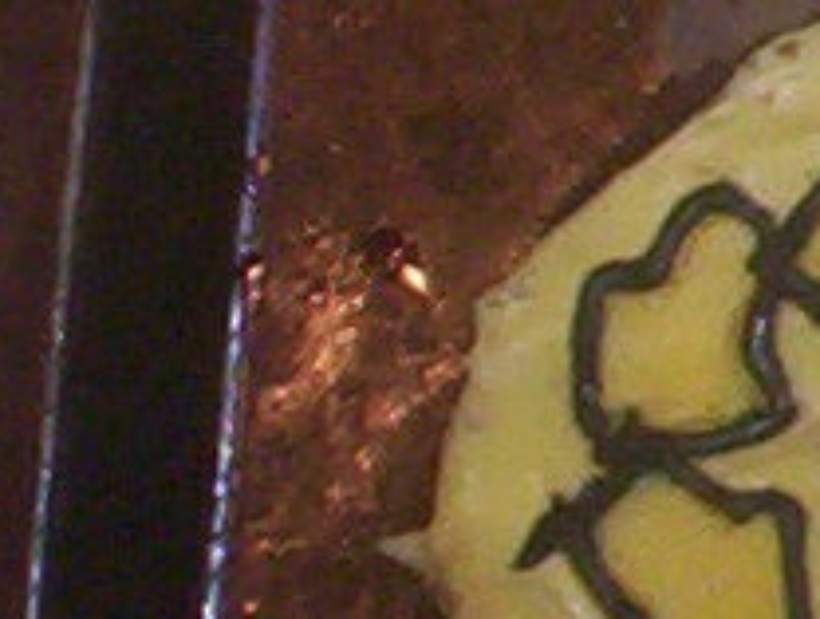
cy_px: -666
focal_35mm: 298
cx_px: 3130
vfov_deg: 4.9
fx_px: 7075
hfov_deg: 5.8
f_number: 4.5
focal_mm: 4.99
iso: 140
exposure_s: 1/60
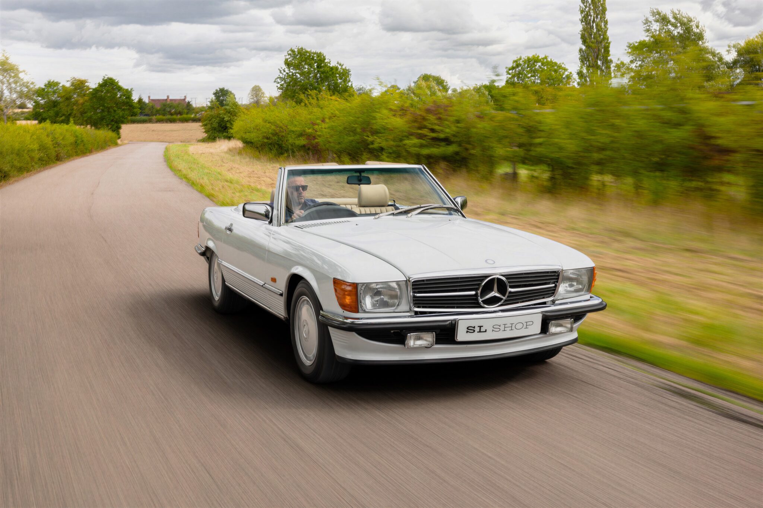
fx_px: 869
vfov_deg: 32.6
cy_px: 254
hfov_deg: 47.4
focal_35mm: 41
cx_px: 382
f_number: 10
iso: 80
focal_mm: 41
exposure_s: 1/30
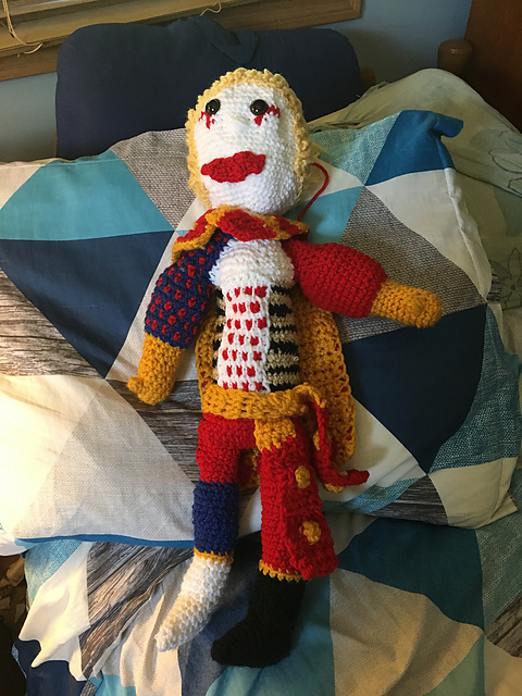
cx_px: 261
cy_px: 348
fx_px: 583
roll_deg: -0.6
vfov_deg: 61.7
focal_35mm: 29
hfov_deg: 48.2
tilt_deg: -40.7
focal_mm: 4.15
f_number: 2.2
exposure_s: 1/30
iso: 160
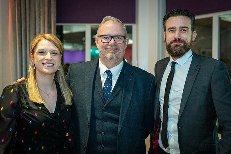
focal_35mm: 44
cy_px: 77
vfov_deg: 30.8
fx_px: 280
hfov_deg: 44.8
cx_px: 120
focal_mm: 35
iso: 1250
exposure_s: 1/80
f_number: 1.8
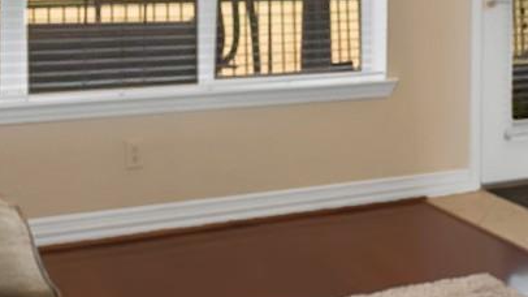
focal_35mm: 62
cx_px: 403
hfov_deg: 33.1
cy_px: -70
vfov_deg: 18.3
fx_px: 868
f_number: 9
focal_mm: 12
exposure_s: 1/10
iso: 640
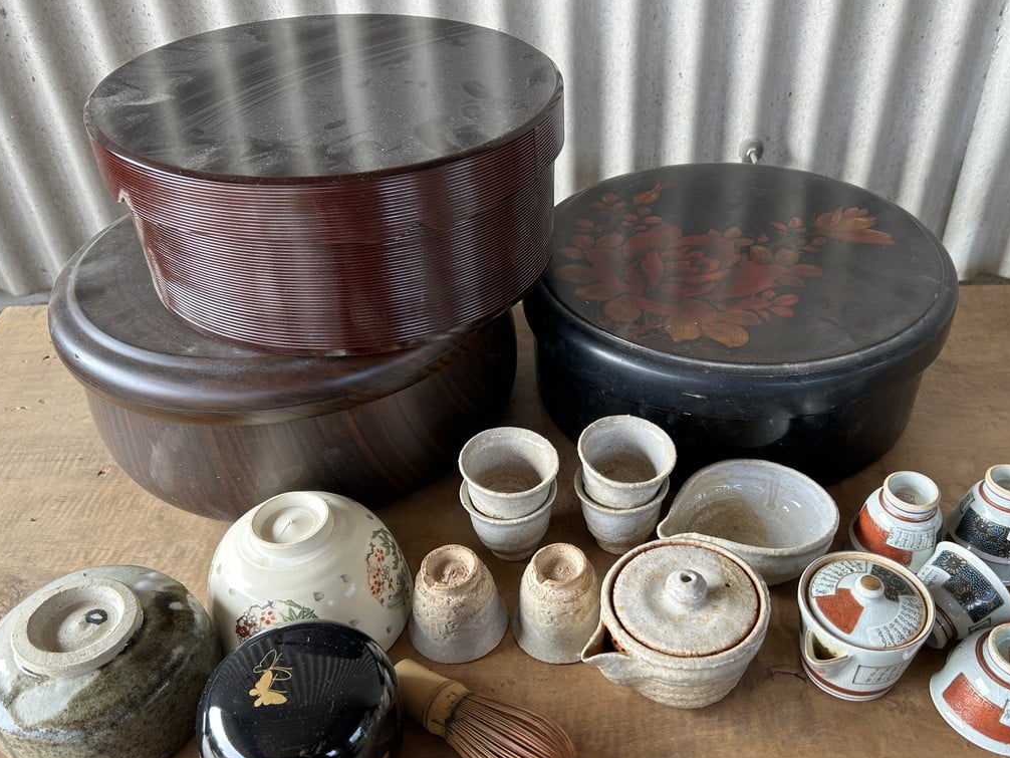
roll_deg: +0.5
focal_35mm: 31
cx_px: 573
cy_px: 432
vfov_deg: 45.3
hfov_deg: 58.1
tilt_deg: -40.2
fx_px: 905
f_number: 1.5
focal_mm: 5.7
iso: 50
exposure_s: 1/121
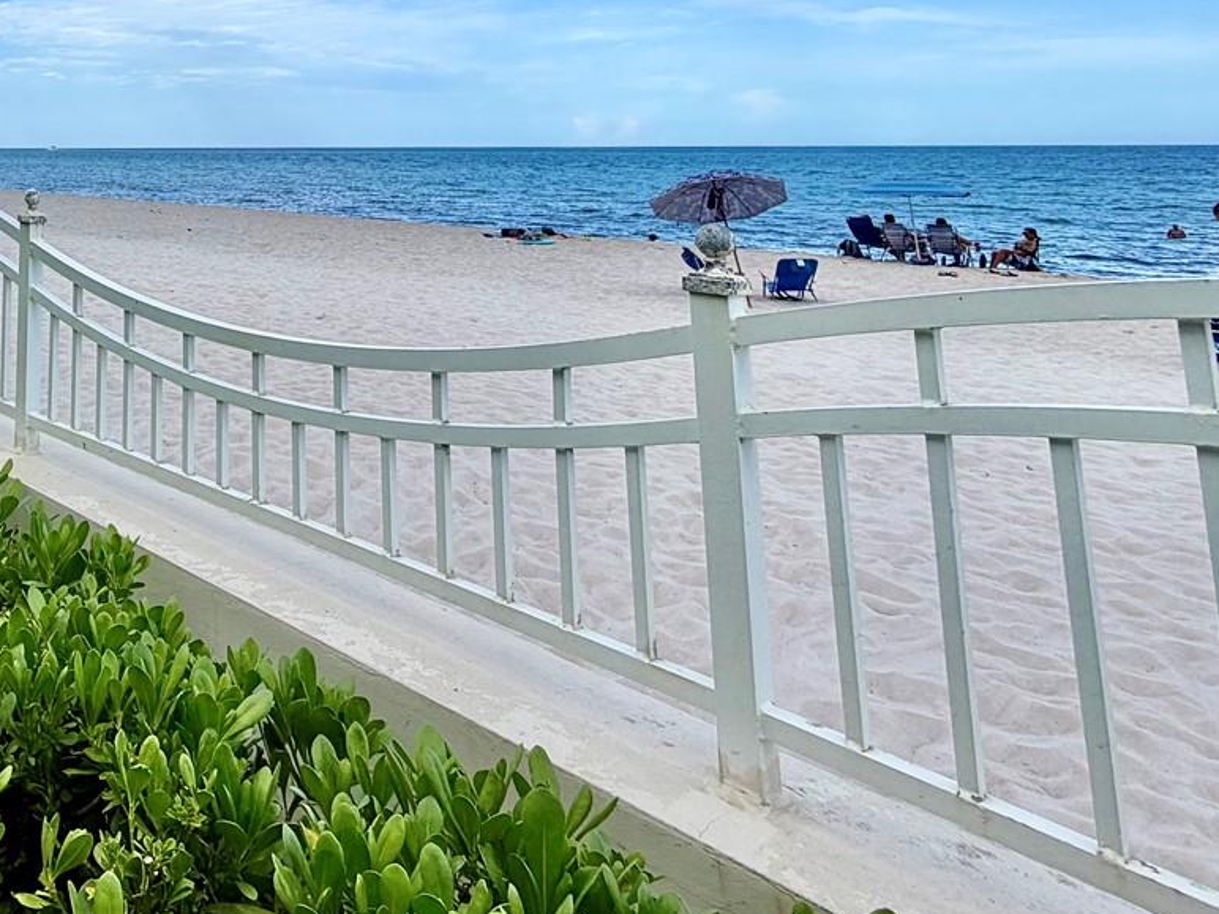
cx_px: 73
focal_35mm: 29
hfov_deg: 52.4
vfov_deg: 42.2
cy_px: 14
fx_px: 1021
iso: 20
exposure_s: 1/770
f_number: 2.2
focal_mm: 2.22
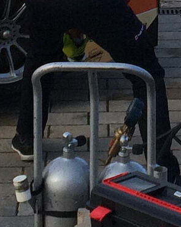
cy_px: -117
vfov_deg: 8.5
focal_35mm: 223
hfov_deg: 6.9
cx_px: 212
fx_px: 1496
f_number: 2.2
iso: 32
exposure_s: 1/672
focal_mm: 4.15
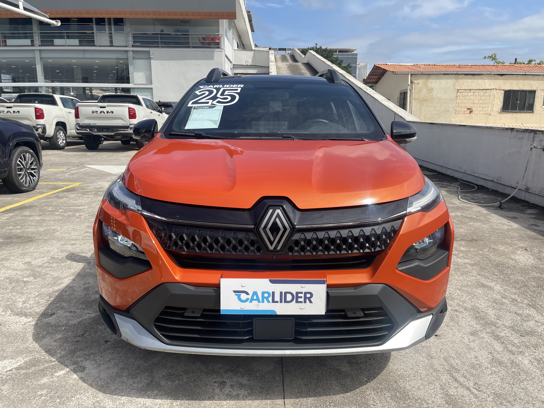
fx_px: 393
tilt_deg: -12.8
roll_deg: -0.3
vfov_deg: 54.9
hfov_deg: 69.4
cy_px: 204
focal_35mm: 25
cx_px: 272
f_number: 1.6
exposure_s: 1/3448
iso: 32
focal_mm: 5.1
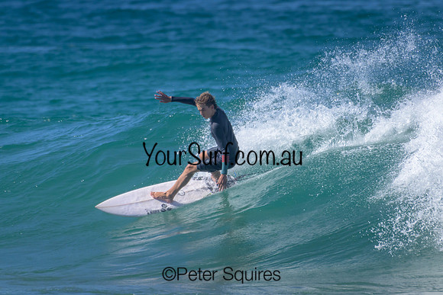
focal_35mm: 1000
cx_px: 222
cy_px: 148
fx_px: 12308
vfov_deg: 1.4
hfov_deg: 2.1
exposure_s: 1/2000
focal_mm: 1000
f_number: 11
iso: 1250
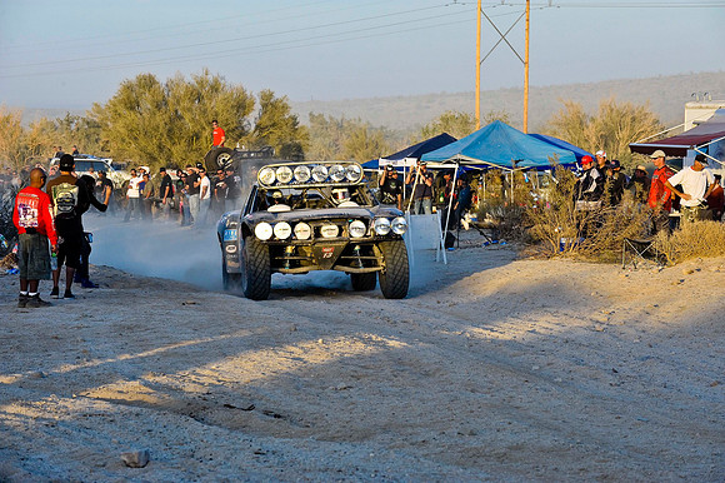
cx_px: 362
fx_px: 3019
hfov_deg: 13.7
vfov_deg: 9.1
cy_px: 242
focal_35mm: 150
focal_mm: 150
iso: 1000
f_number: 10
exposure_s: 1/500
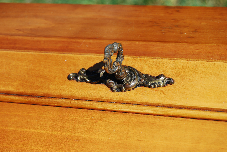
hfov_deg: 24.6
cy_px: 76
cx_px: 114
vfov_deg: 16.6
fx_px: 521
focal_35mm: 82
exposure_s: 1/250
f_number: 8
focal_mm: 55
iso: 100
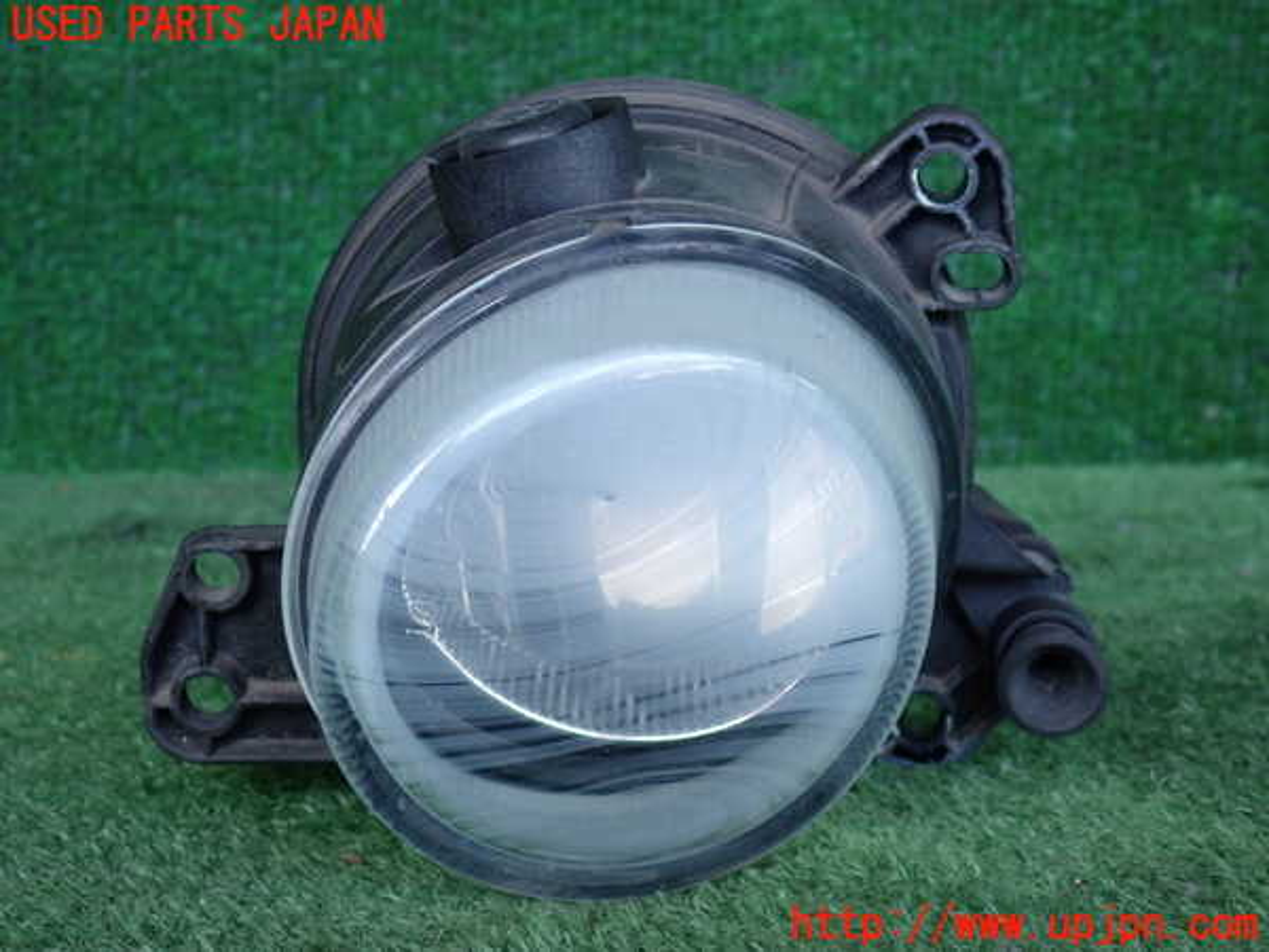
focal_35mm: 100
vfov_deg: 14.8
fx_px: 3666
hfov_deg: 19.6
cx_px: 634
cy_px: 476
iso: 500
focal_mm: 18
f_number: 4.9
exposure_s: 1/125
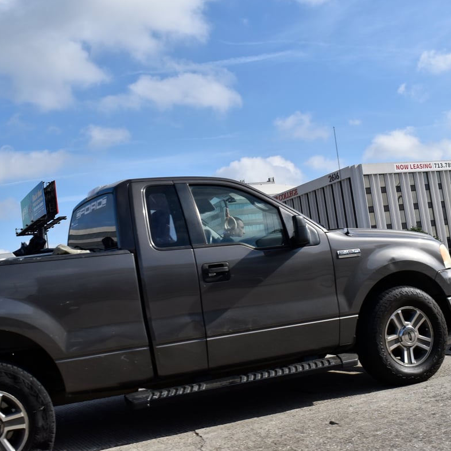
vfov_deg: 34.9
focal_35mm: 49
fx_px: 717
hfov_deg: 34.9
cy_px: 227
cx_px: 226
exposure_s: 1/1600
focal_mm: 25
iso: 400
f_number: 7.1
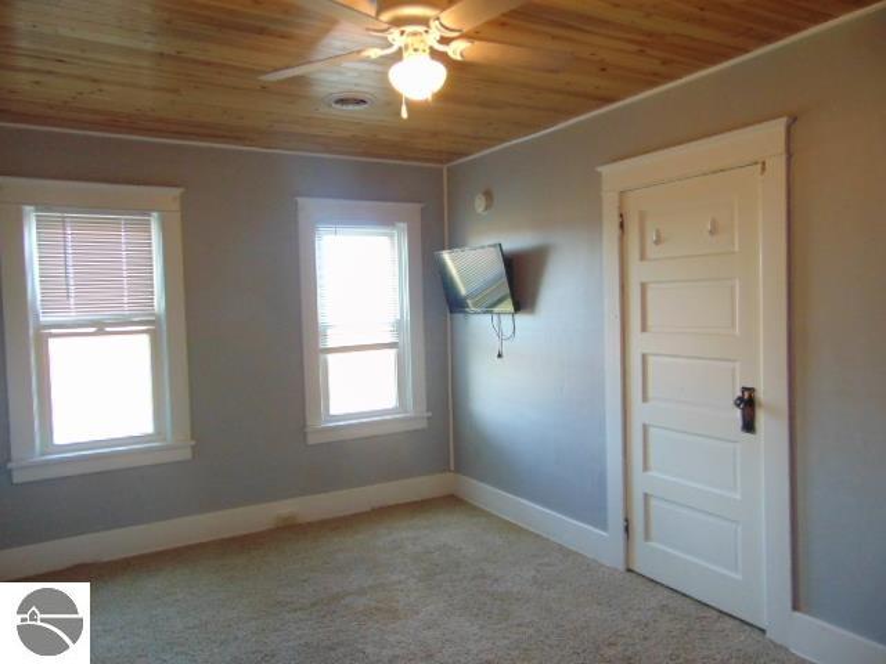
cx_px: 443
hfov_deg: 69.4
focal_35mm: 25
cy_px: 332
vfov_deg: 54.9
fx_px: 640
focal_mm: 4.5
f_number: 3
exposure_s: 1/30
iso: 320
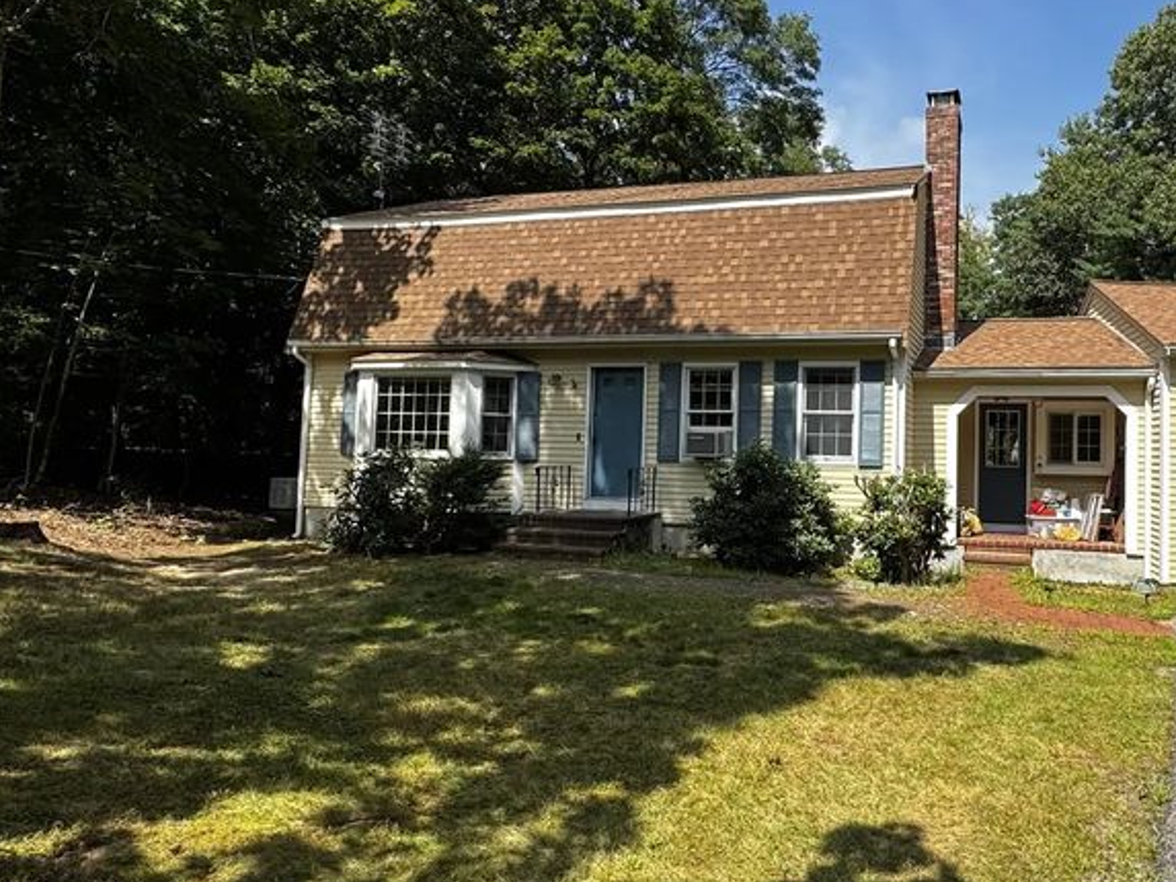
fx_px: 849
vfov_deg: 54.9
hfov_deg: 67.1
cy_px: 416
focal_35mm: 25
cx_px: 802
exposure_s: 1/1217
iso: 50
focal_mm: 2.22
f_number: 2.2
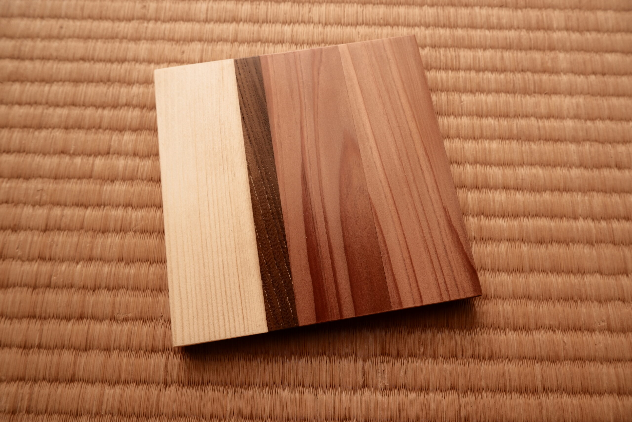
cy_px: 211
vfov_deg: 55.1
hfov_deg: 76.1
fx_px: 404
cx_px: 316
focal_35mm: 23
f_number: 5
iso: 400
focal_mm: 15
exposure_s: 1/400
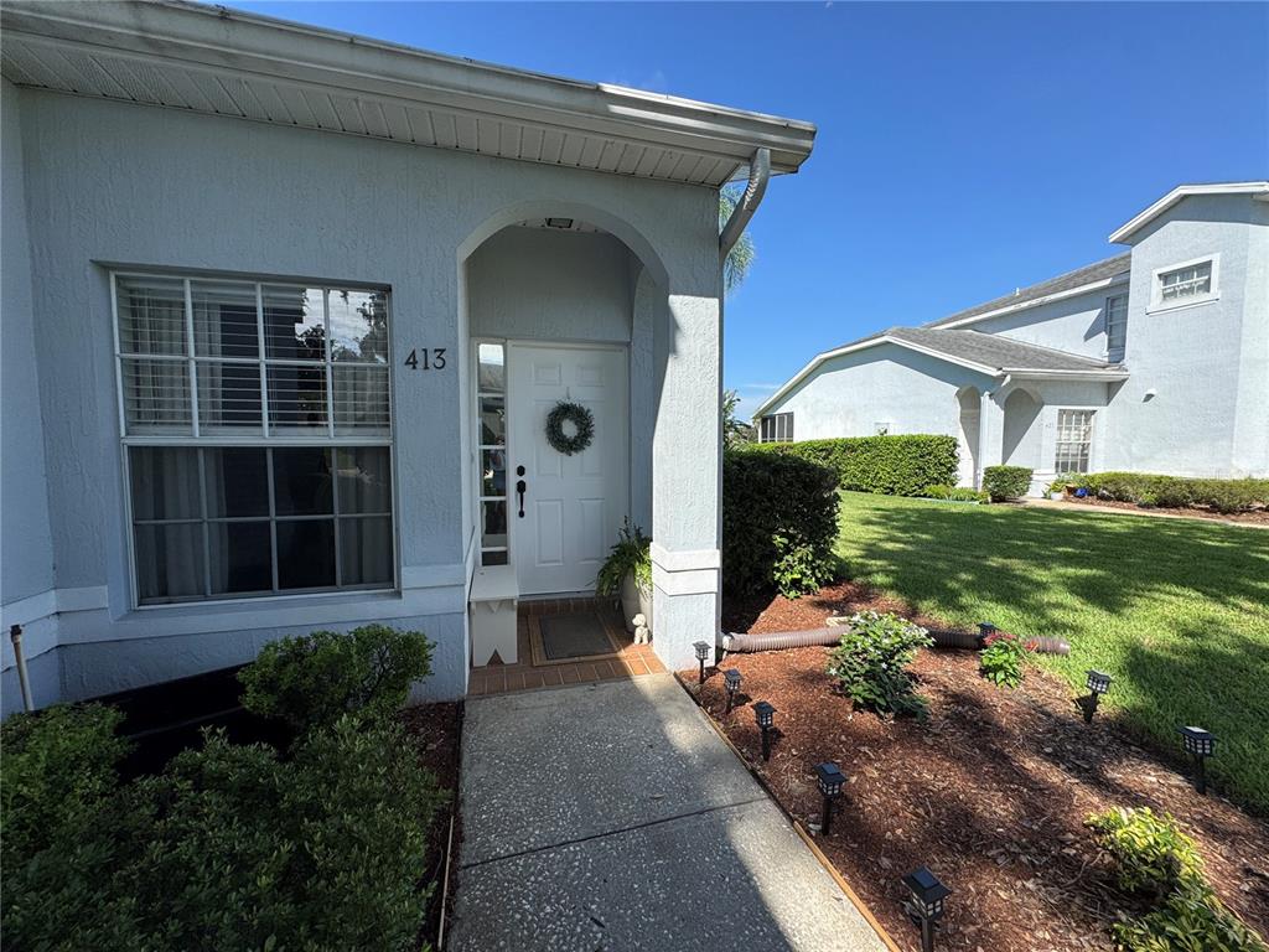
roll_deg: -0.1
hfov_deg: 102.1
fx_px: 513
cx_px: 634
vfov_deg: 85.7
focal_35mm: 14
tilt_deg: -4.5
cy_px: 476
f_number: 2.2
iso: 50
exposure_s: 1/1323
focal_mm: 2.22
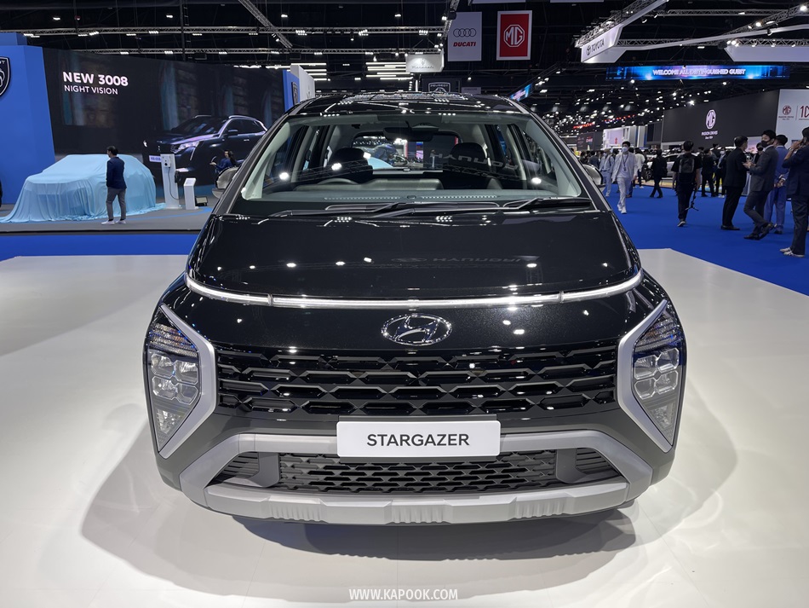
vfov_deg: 53.1
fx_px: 608
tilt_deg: -13.4
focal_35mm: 26
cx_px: 404
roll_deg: +0.4
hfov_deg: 67.3
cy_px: 304
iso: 32
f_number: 1.6
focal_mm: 5.1
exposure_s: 1/100
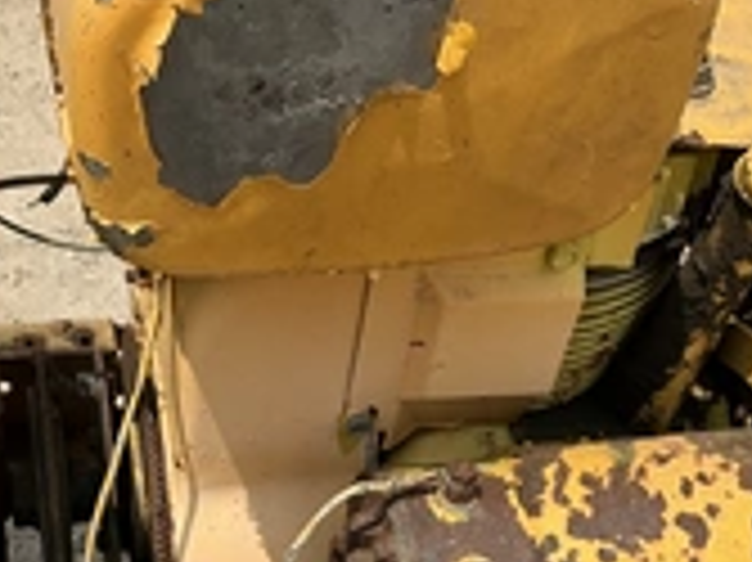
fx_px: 1454
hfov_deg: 29.0
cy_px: 593
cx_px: 329
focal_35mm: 67
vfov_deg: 21.0
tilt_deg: -47.2
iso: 25
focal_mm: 3
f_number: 1.8
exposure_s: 1/1490
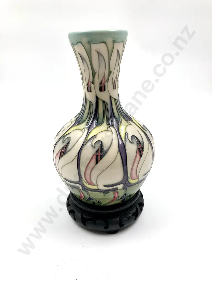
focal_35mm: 28
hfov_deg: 49.7
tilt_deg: -22.6
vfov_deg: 63.4
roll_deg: +3.2
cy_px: 142
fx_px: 229
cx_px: 106
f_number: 1.8
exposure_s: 1/276
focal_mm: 3.99
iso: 20
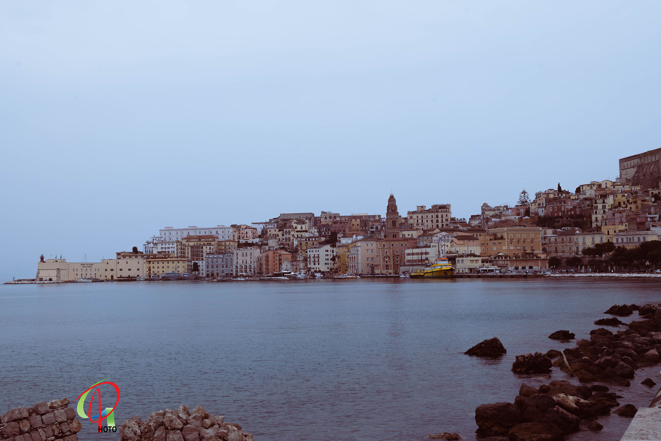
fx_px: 900
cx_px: 330
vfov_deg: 27.5
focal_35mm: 49
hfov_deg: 40.3
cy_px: 220
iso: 50
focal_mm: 49
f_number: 16
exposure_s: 1/20
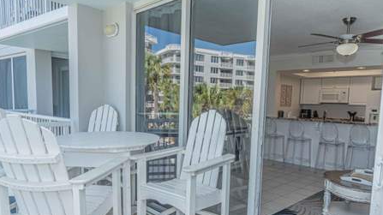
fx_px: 274
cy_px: 131
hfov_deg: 69.8
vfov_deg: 42.6
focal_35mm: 27
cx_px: 202
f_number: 7.1
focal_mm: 24
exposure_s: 1/200
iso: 400
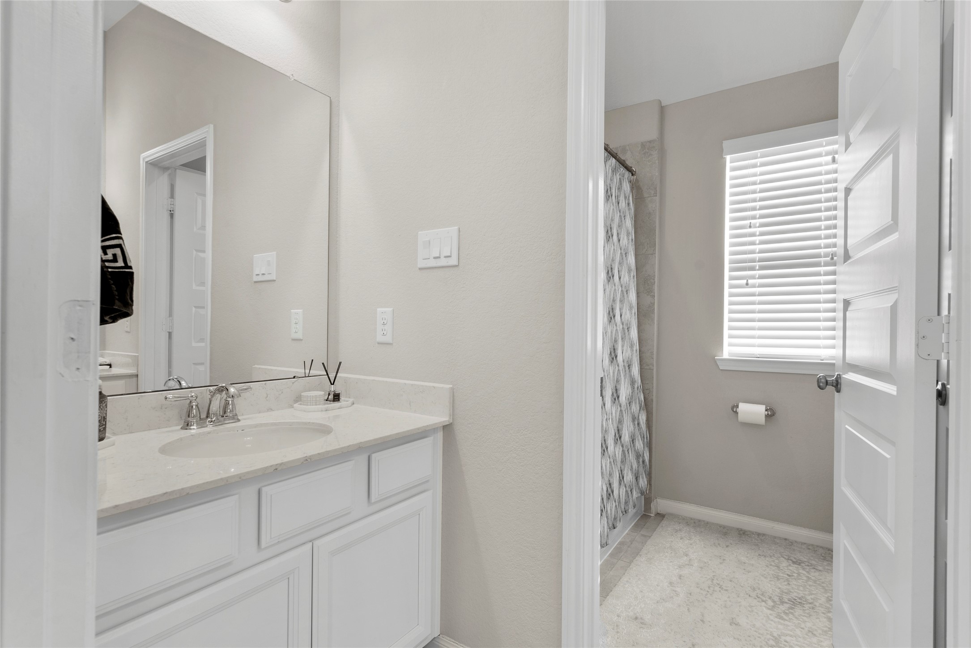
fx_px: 459
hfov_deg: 93.2
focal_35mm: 17
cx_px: 486
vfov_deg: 70.5
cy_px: 324
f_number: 9
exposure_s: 1/5
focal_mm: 17
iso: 400
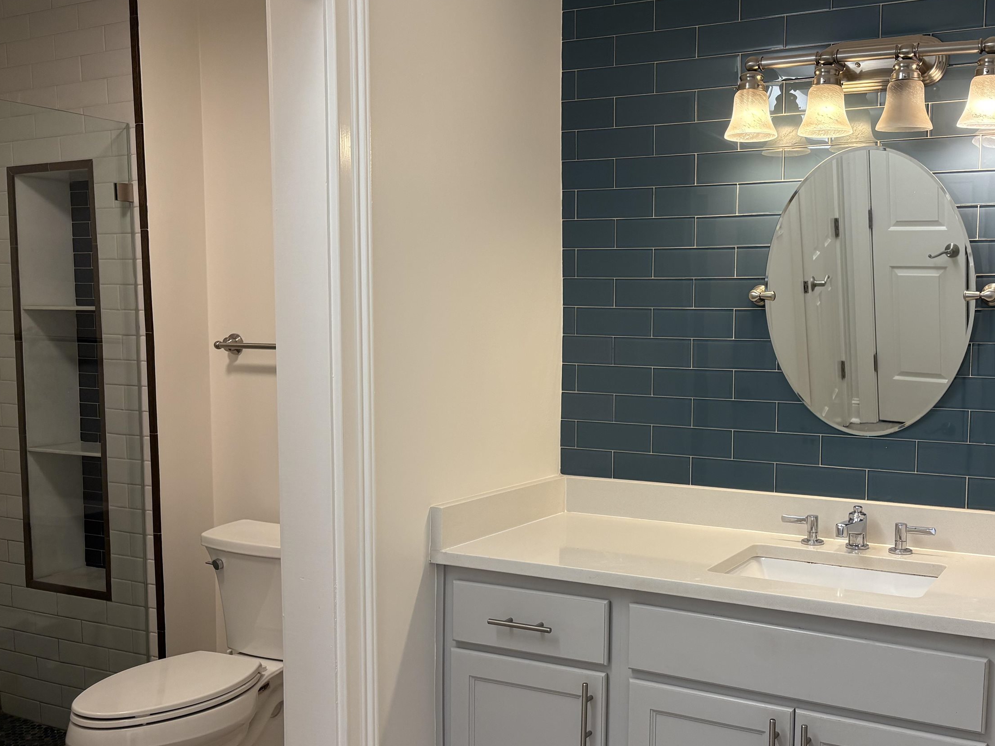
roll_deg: -0.3
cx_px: 654
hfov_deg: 50.5
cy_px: 410
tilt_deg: -4.9
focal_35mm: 36
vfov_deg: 39.6
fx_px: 1035
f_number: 1.6
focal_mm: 5.96
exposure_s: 1/121
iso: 100
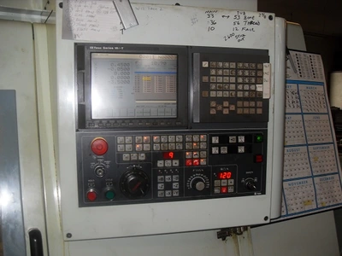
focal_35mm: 34
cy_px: 128
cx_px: 171
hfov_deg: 54.0
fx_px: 336
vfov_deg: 41.8
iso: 100
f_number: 2.8
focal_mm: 6.3
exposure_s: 1/45
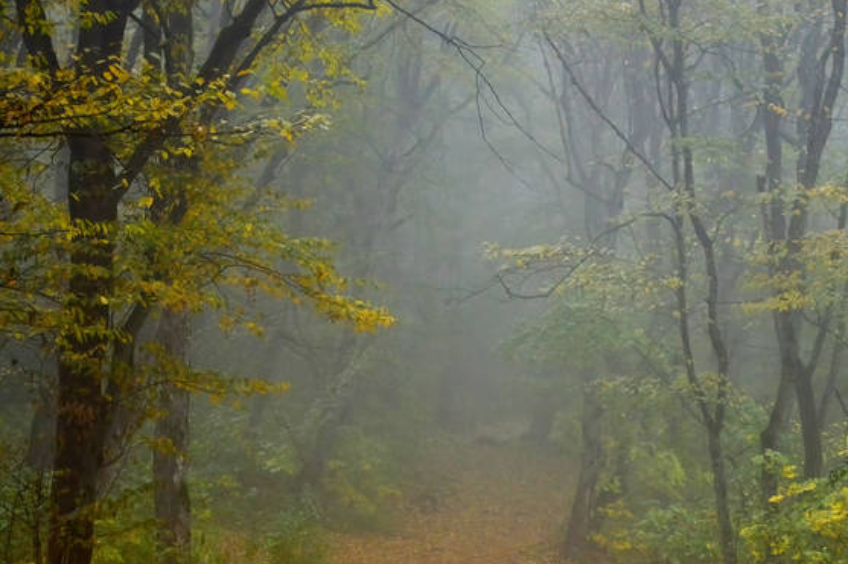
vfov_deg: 12.8
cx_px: 475
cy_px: 348
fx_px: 2509
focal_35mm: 107
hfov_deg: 19.2
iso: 800
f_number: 5
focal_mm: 55
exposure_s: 1/320
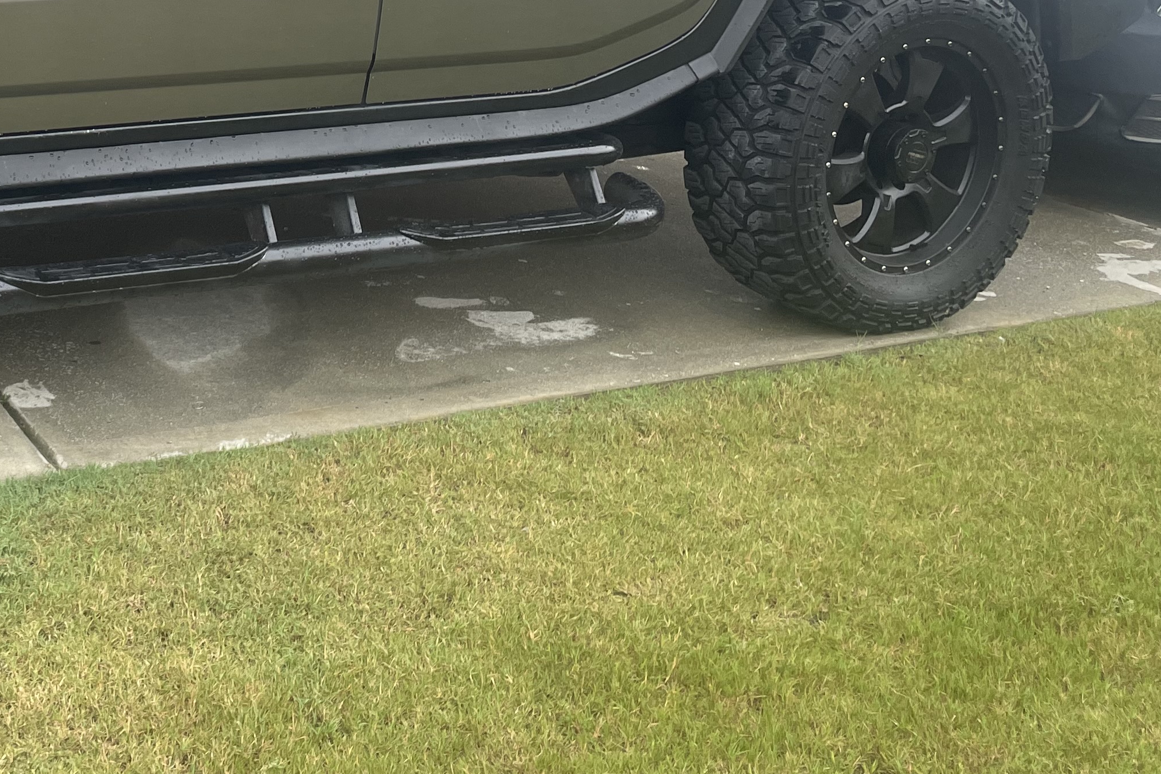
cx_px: 78
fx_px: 1741
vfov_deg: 23.7
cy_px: -45
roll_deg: -2.2
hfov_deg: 34.4
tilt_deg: -4.1
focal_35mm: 54
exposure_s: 1/121
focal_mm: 4.2
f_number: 1.6
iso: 64
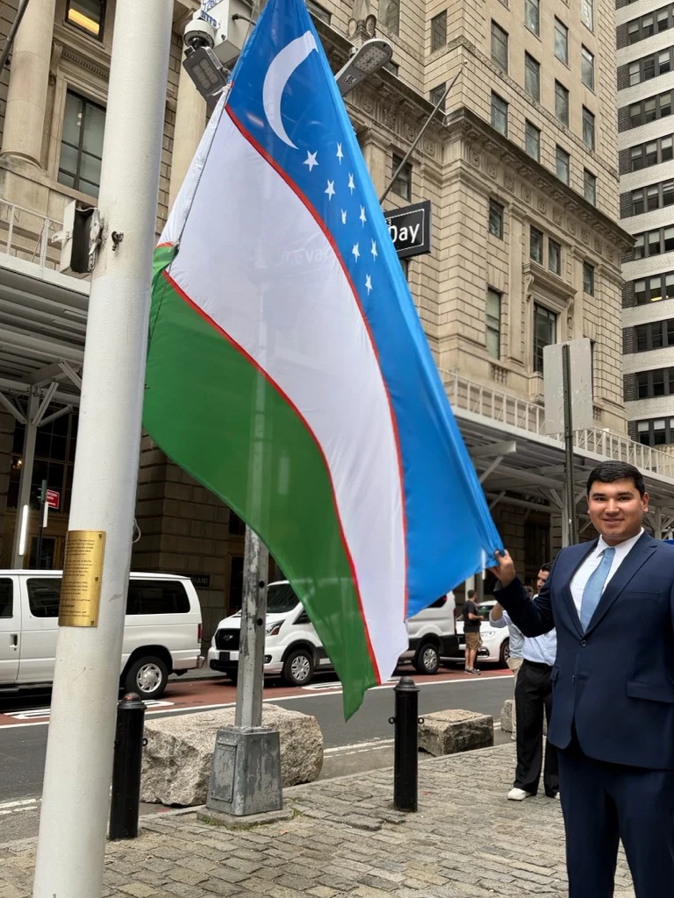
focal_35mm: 30
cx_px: 344
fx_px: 779
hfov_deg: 46.8
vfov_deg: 59.9
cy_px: 485
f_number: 1.78
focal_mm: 6.76
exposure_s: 1/289
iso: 64
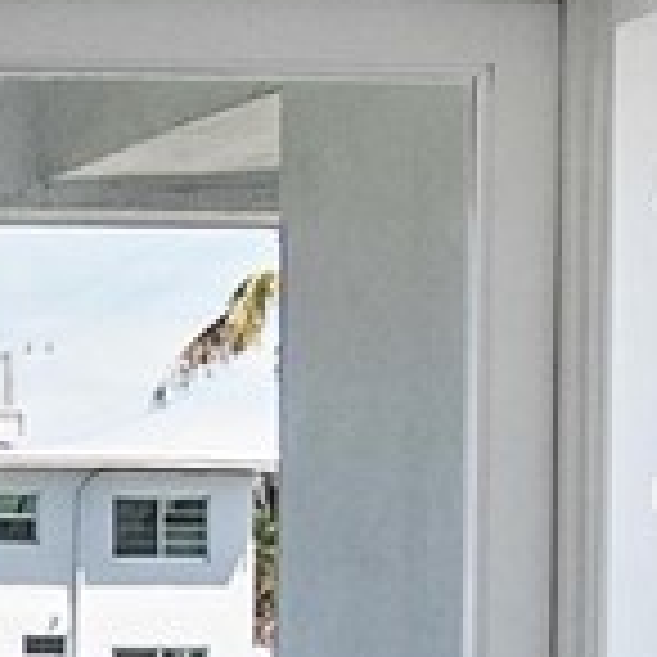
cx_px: -1120
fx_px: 2963
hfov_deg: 10.2
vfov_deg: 12.5
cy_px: 675
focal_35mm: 138
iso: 400
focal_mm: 7
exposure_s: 1/125
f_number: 5
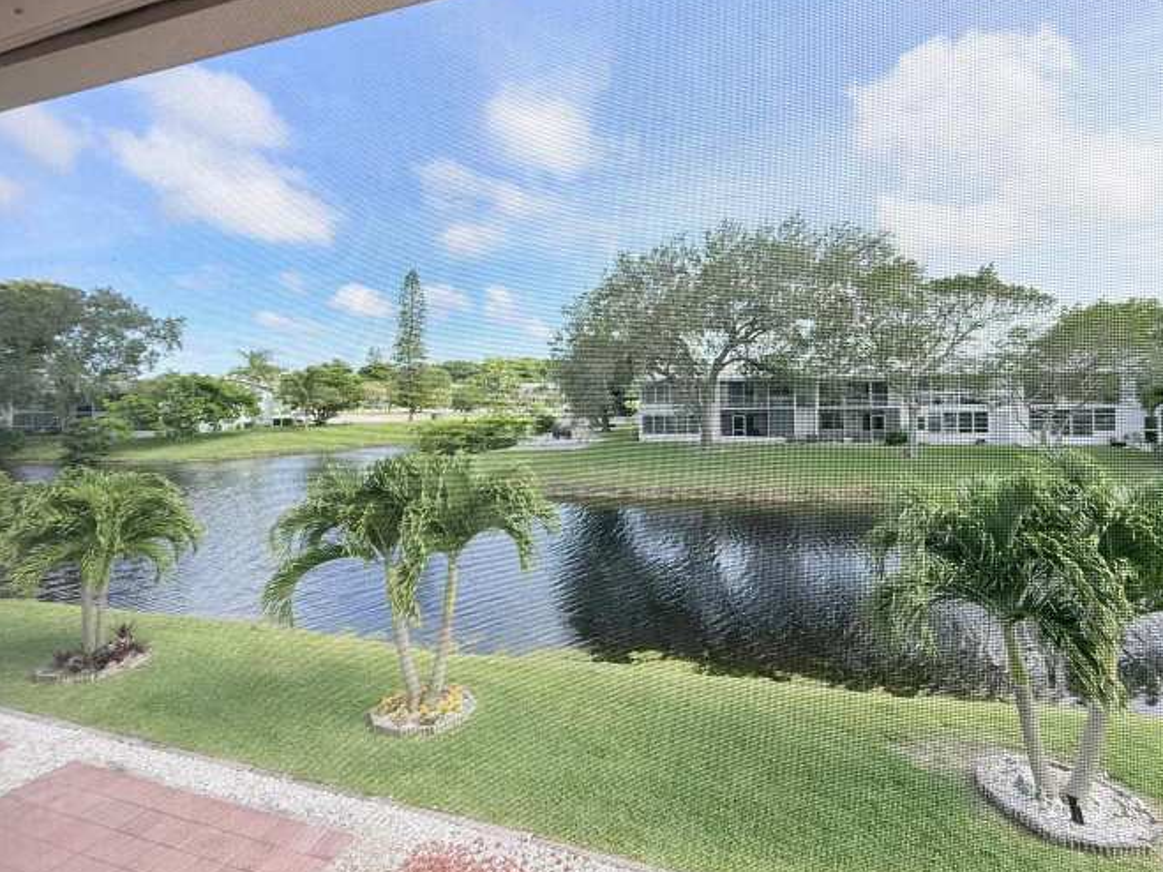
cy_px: 395
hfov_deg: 90.7
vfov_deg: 74.5
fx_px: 571
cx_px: 646
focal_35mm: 17
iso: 50
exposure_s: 1/679
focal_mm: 2.22
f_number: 2.2
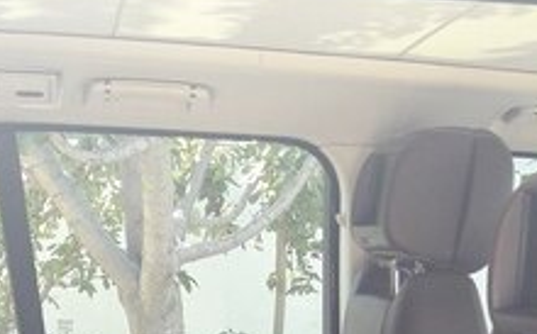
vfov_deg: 16.5
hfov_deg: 30.5
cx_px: 205
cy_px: 583
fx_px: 980
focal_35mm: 67
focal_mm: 3.7
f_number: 1.9
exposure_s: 1/100
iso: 64
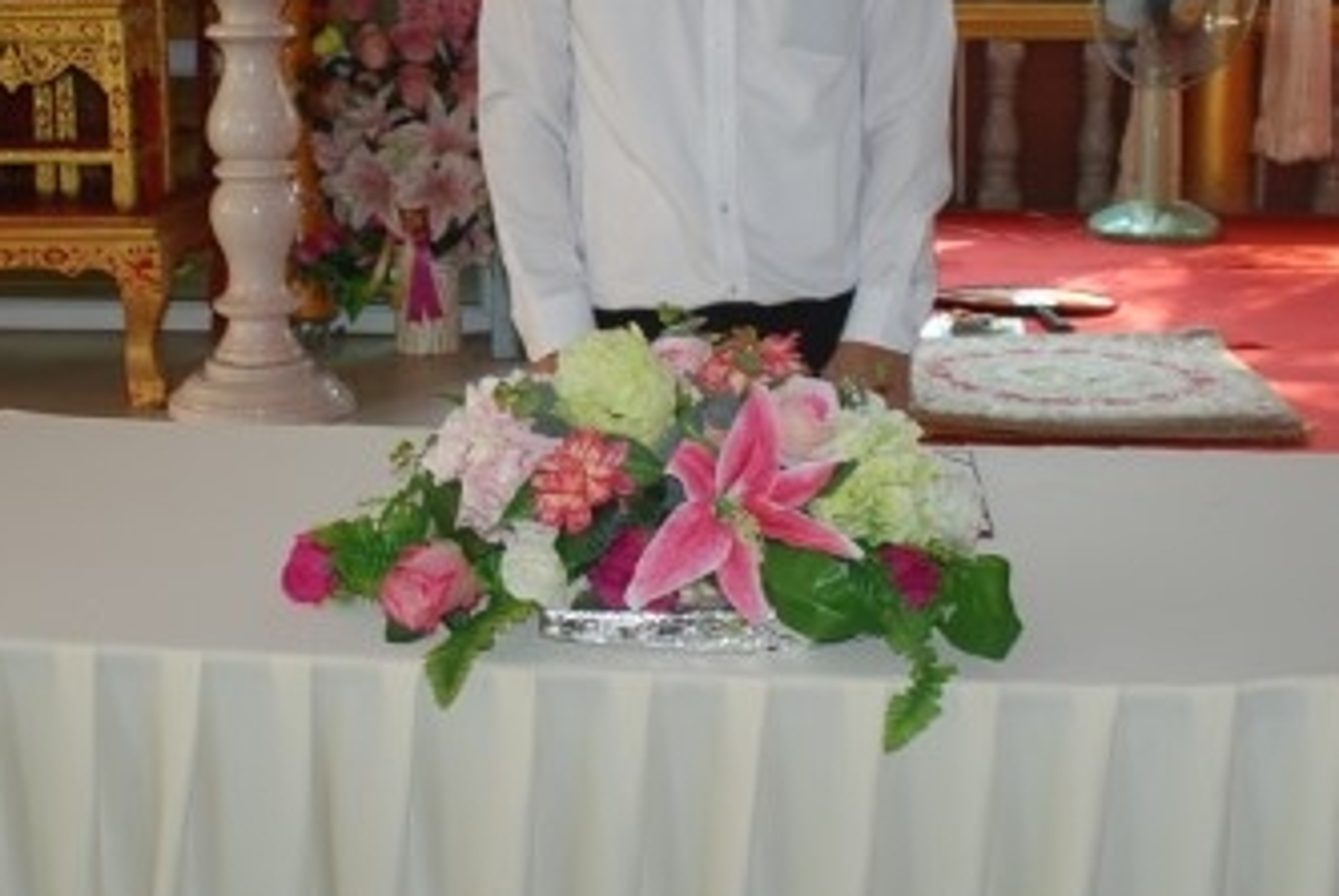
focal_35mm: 63
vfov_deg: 21.6
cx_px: 611
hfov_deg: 31.8
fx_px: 2346
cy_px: 352
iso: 200
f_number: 3.8
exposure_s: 1/60
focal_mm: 20
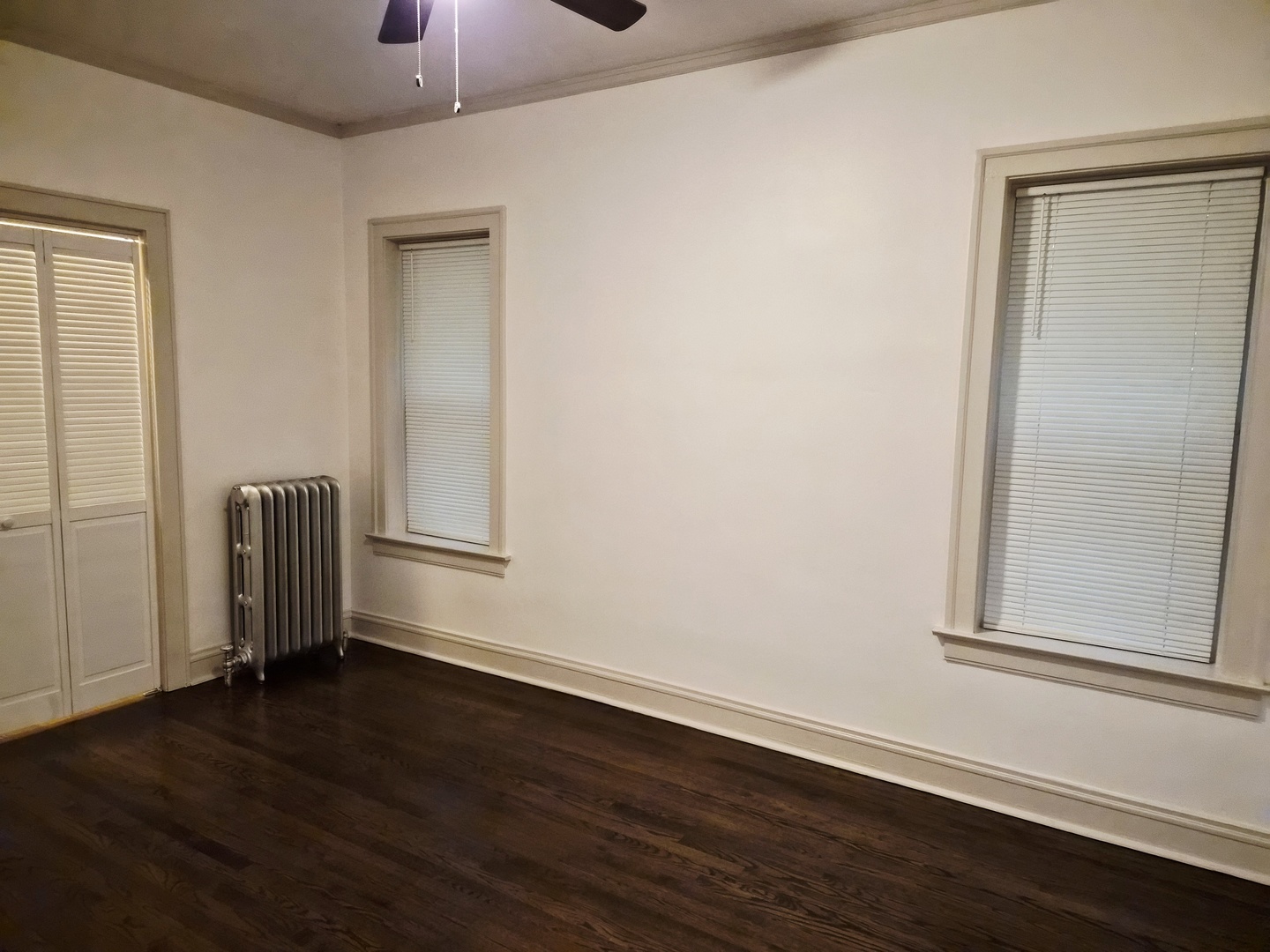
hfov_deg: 73.9
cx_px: 635
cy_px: 476
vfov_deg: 58.9
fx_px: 844
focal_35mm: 23
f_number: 1.8
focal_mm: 5.4
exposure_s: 1/120
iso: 1600
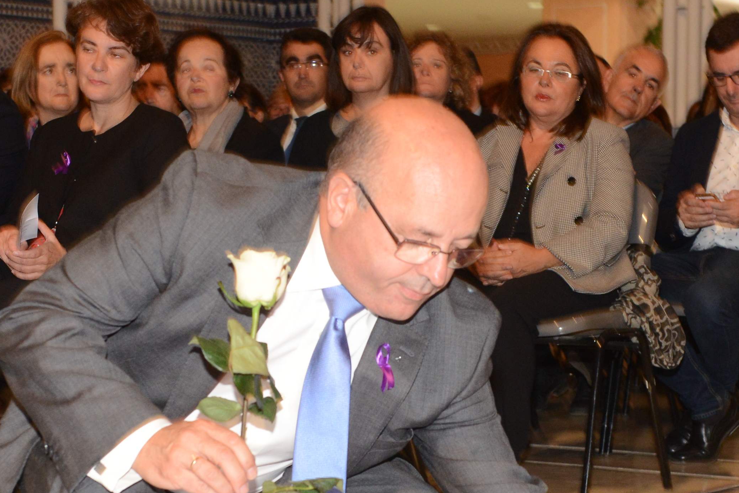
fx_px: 2299
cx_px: 333
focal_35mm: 112
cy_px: 358
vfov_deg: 12.2
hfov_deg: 18.3
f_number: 5
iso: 1600
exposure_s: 1/60
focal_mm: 42
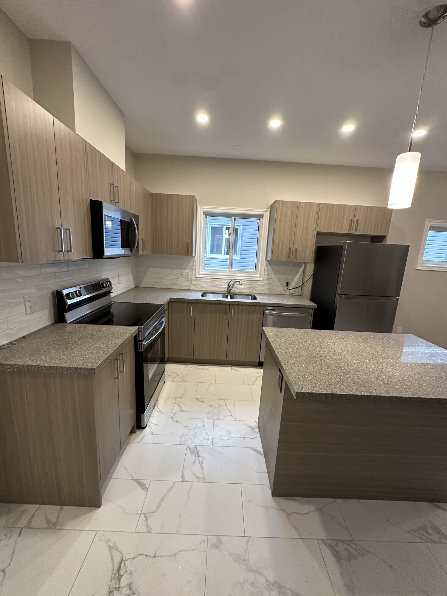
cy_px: 298
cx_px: 224
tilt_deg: -12.2
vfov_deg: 102.1
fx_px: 241
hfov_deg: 85.7
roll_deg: -4.1
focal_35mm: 14
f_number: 2.2
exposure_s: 1/120
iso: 320
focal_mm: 2.22
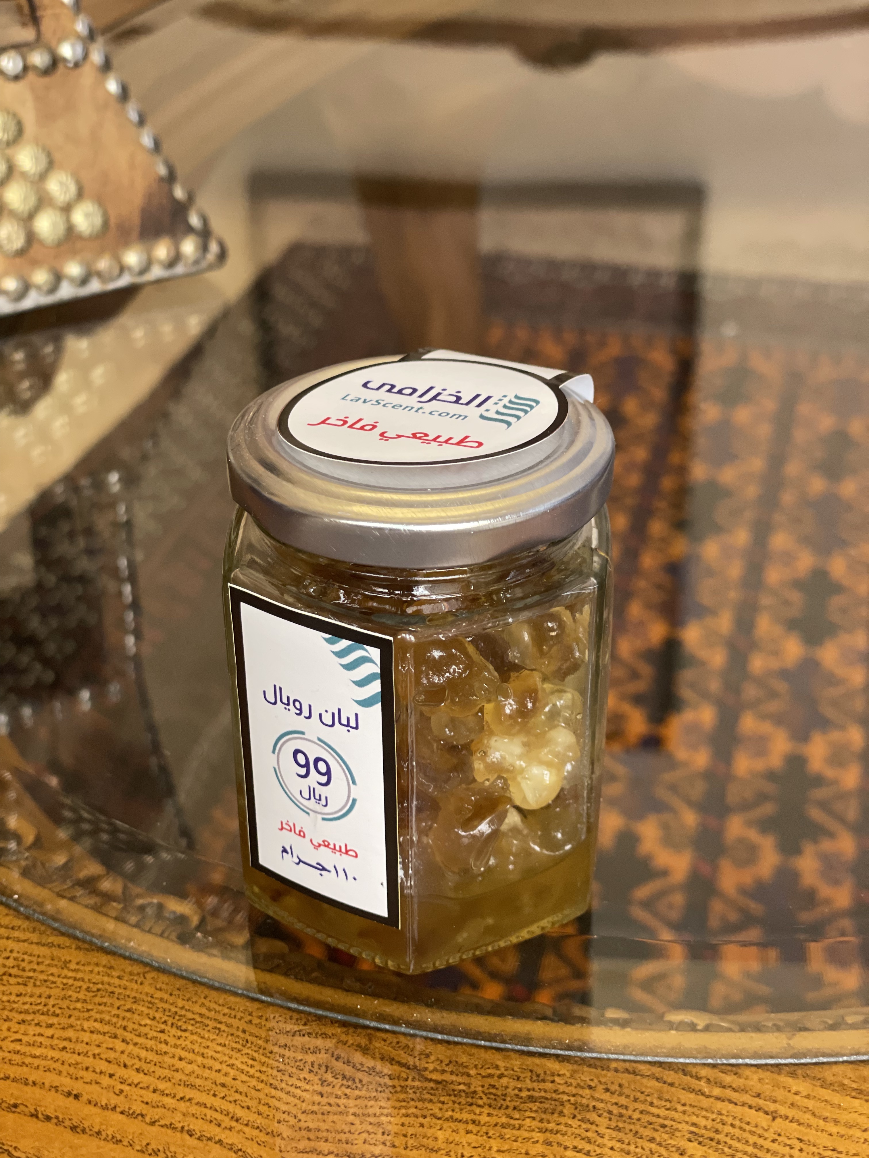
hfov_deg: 28.0
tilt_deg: -30.6
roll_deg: +0.9
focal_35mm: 52
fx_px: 1741
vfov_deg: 36.8
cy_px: 579
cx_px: 434
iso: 250
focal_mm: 6
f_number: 2
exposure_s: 1/40
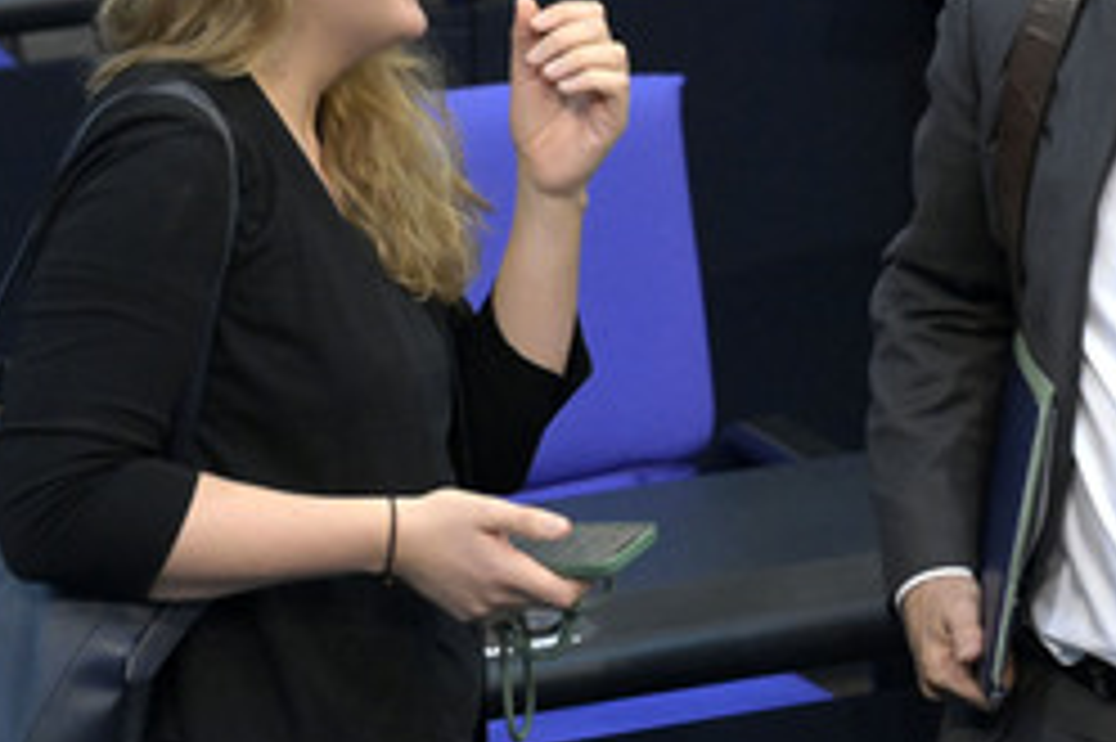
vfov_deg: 2.4
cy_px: 220
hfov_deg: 3.7
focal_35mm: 563
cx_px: 875
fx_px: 17441
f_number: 5.6
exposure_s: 1/400
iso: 12800
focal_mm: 310
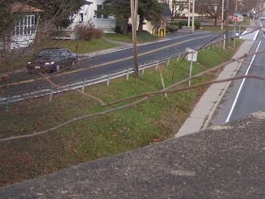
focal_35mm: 96
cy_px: 12
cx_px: 305
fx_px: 735
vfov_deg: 15.2
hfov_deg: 19.4
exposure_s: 1/320
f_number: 2.8
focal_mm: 6.3
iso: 80
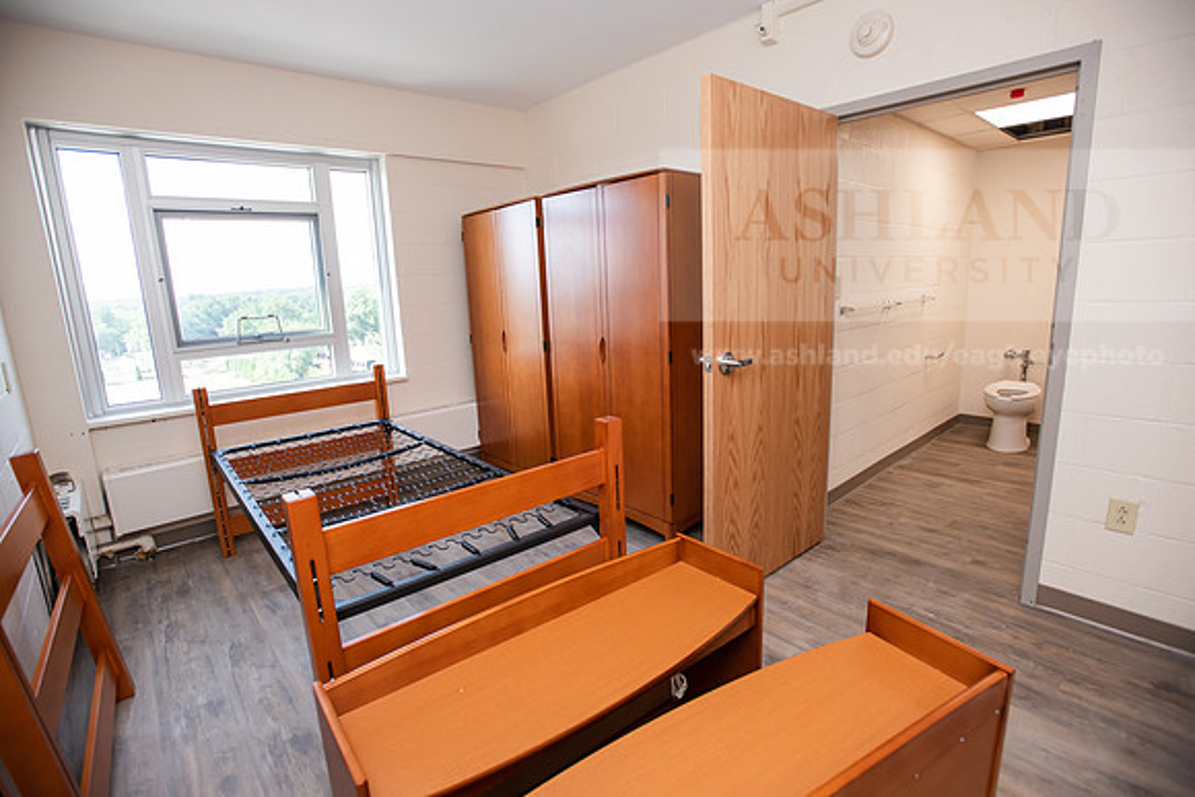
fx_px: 564
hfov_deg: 93.3
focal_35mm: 17
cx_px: 598
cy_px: 398
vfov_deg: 70.5
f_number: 4
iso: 500
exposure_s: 1/200
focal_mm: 17
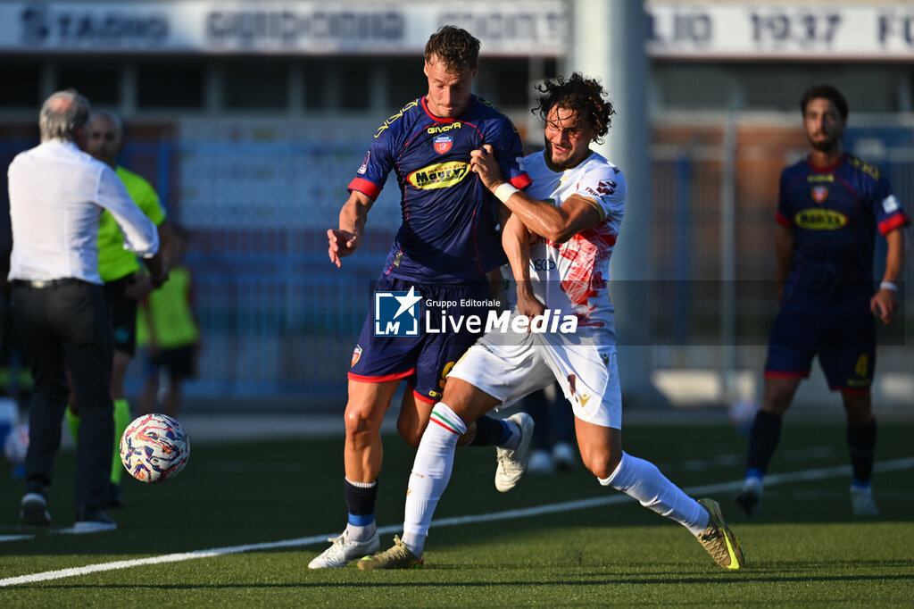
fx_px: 9137
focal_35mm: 360
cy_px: 304
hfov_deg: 5.7
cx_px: 457
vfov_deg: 3.8
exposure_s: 1/2000
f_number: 4.5
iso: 320
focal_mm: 360
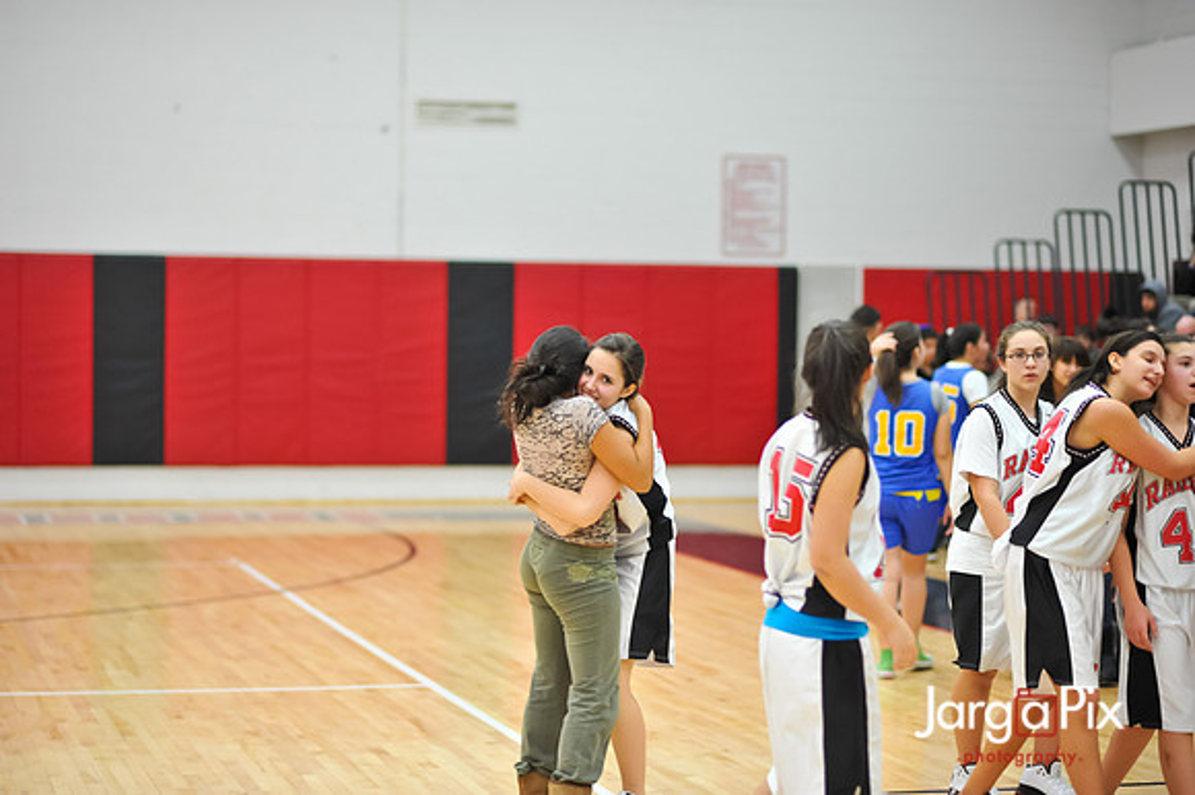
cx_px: 598
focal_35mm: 85
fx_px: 2820
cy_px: 398
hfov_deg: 23.9
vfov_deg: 16.1
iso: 2000
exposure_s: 1/500
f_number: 2
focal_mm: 85
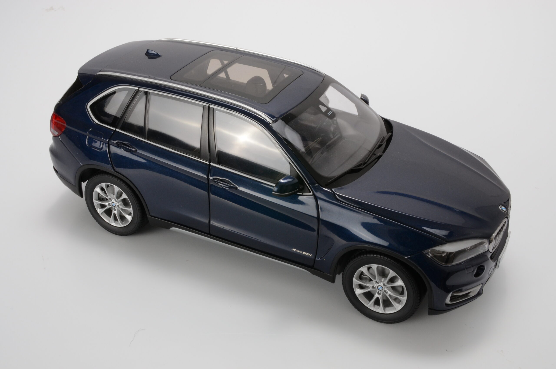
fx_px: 717
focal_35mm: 46
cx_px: 278
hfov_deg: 42.4
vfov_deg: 28.8
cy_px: 184
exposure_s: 1/13
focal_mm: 31
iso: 500
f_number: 20
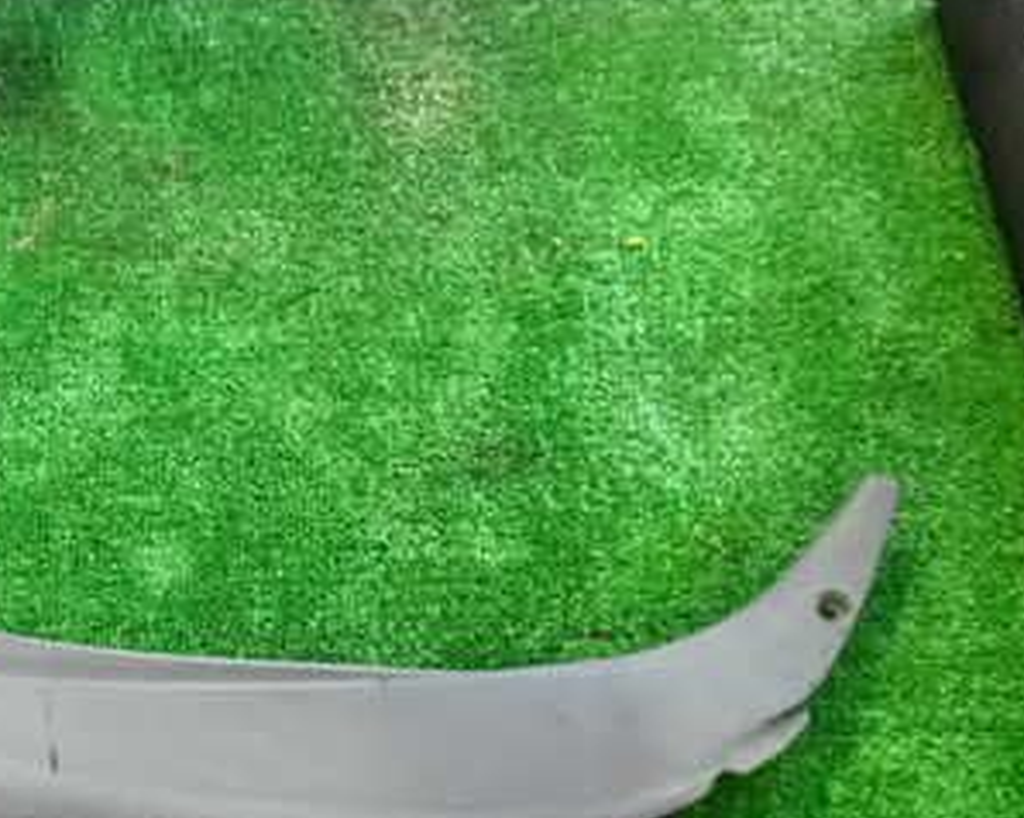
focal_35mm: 59
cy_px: 736
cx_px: 48
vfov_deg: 25.0
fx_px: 1787
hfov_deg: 30.2
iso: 2000
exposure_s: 1/80
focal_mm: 5.4
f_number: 2.3
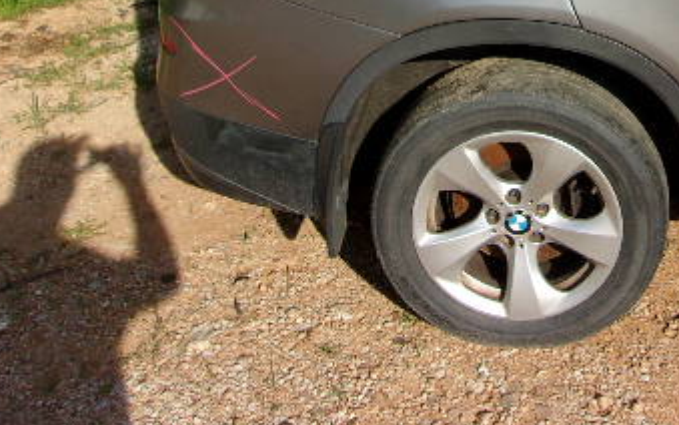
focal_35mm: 54
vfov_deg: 22.5
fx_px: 999
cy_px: -54
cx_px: 609
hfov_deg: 35.4
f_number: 10.4
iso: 80
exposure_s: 1/80
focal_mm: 4.9
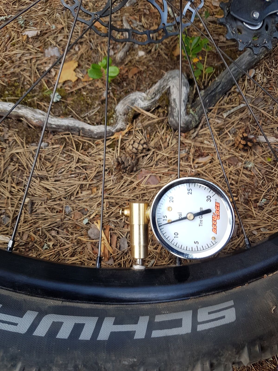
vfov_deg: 67.3
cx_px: 139
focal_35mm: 26
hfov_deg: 53.1
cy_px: 186
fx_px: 278
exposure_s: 1/157
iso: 40
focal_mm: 4.2
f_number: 1.7
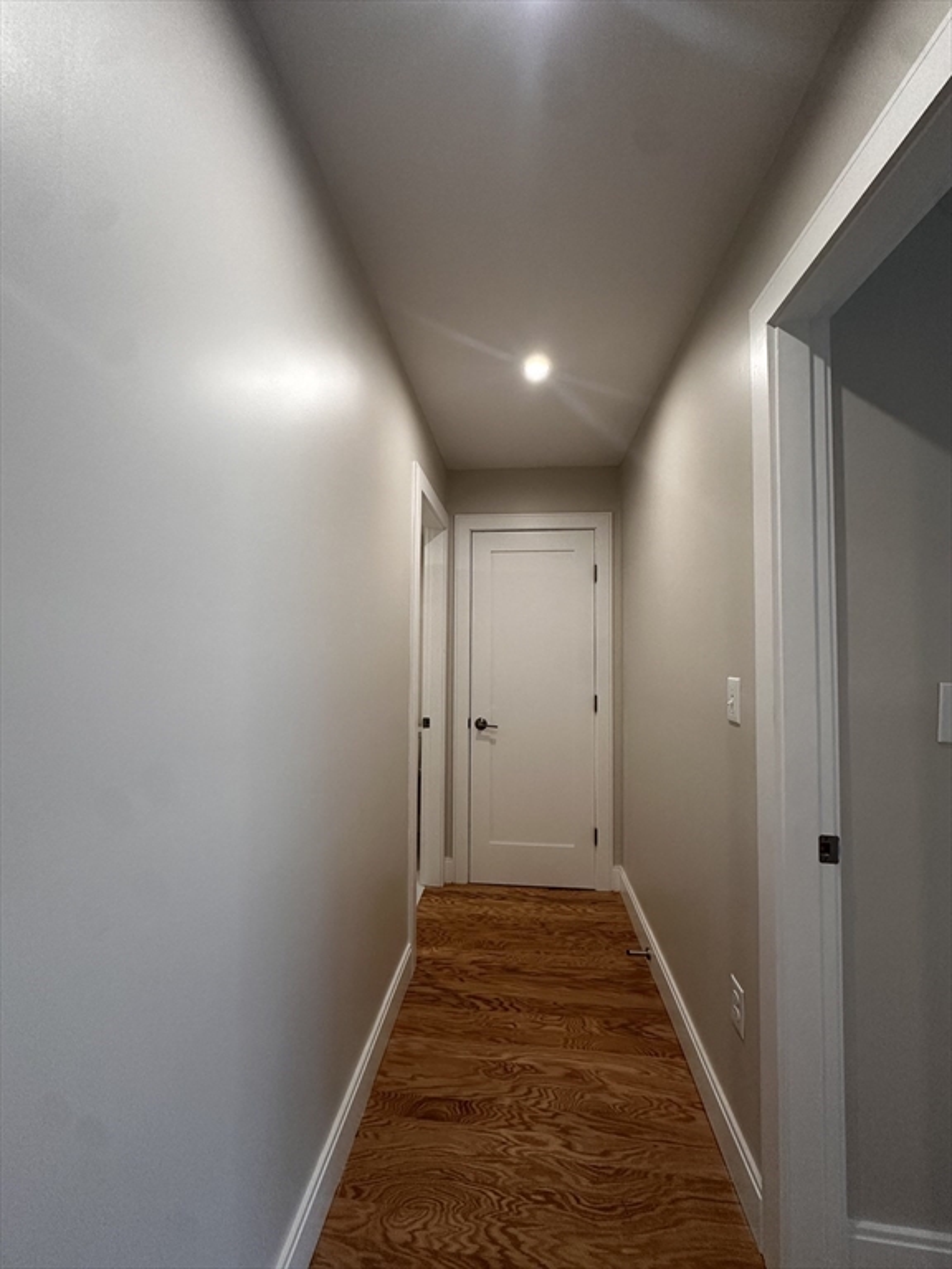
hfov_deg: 85.7
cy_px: 634
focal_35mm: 14
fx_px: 513
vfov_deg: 102.1
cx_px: 476
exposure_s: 1/100
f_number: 2.2
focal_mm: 2.22
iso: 200
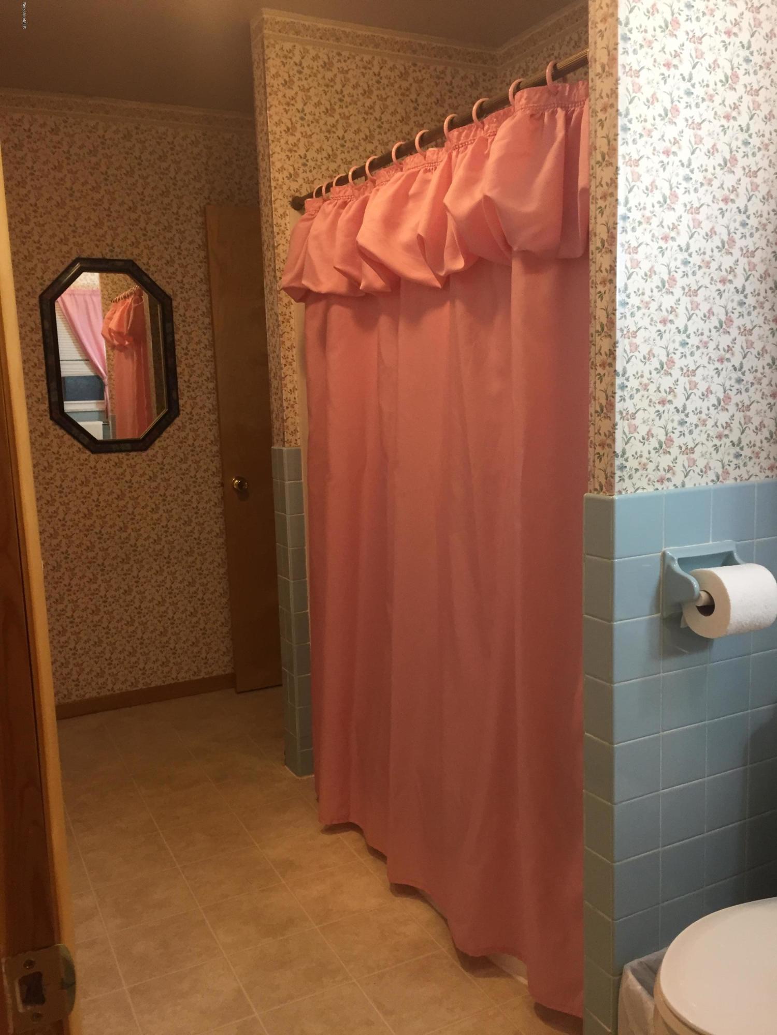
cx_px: 388
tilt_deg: -8.0
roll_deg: +1.9
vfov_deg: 61.7
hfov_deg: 48.2
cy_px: 518
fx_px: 868
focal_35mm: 29
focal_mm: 4.15
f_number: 2.2
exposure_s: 1/30
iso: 100
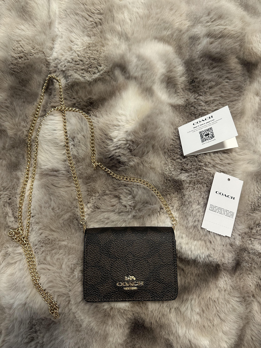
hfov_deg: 56.8
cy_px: 174
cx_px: 130
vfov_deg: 71.6
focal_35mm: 24
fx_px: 241
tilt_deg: -79.8
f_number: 1.78
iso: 200
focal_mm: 6.86
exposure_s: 1/60
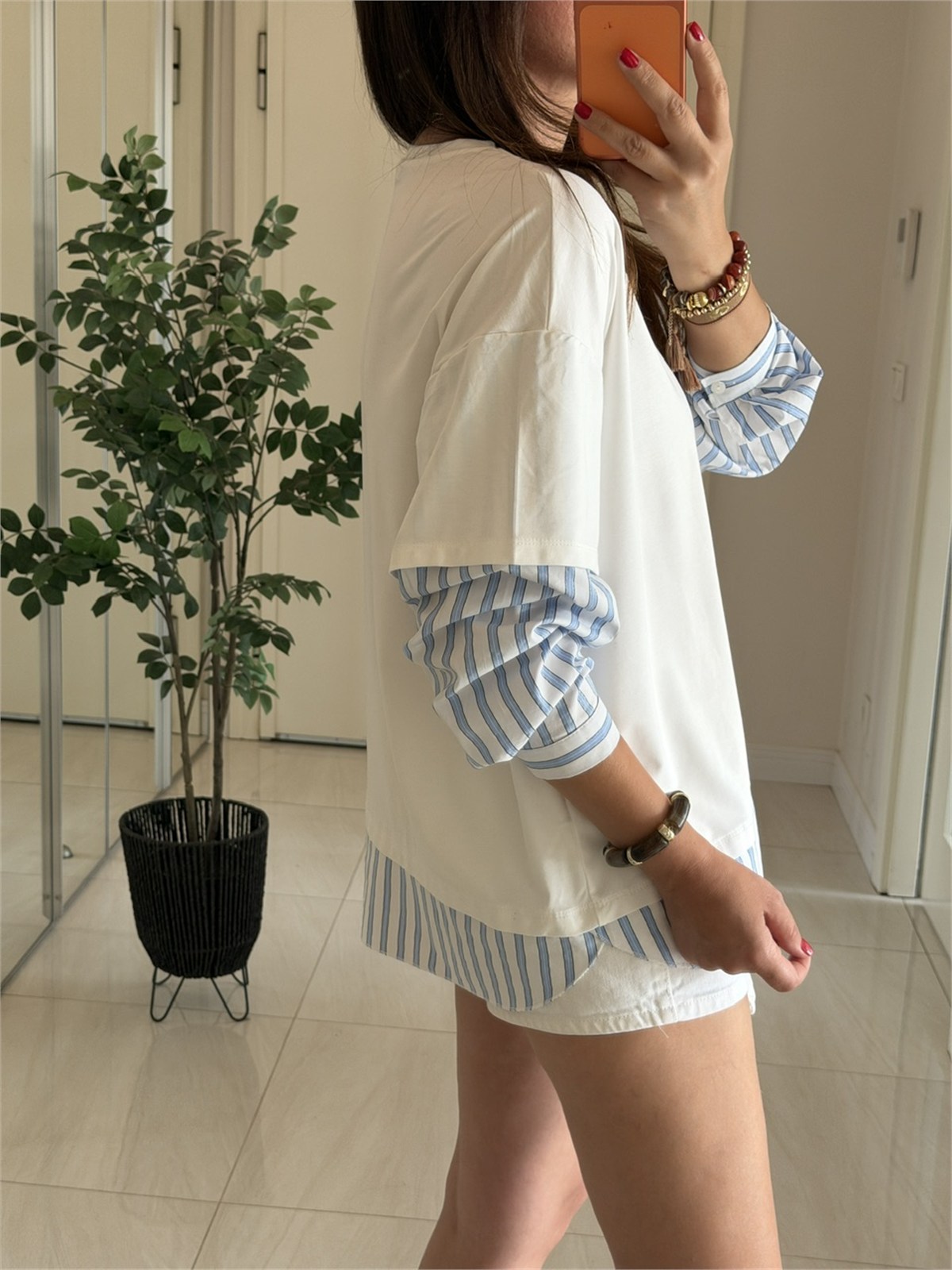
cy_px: 635
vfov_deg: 39.7
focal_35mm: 48
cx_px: 476
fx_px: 1760
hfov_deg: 30.3
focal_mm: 6.76
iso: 100
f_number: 1.78
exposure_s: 1/101
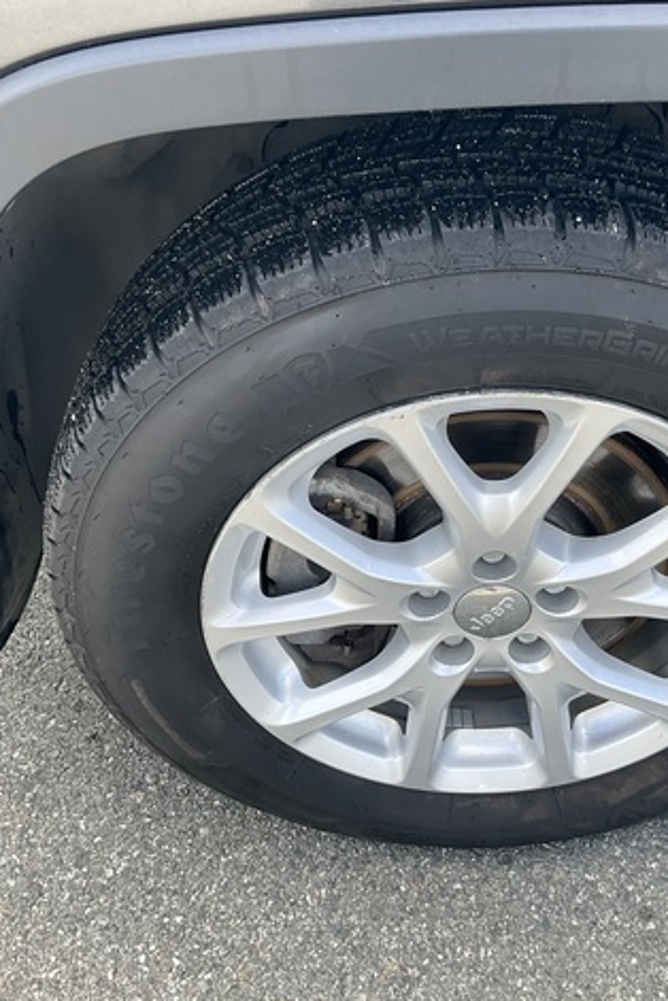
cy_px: 506
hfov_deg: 32.3
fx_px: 1141
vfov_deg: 47.4
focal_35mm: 41
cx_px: 449
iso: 20
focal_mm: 3
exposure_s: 1/192
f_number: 1.8
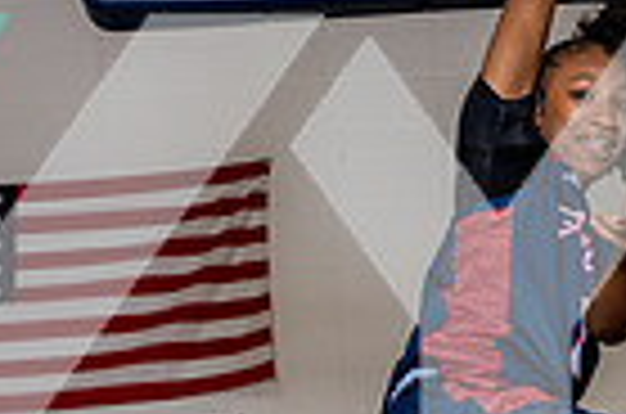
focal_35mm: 134
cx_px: 685
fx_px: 2325
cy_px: 254
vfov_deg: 10.2
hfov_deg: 15.0
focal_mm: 32
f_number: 5.6
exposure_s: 1/250
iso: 500
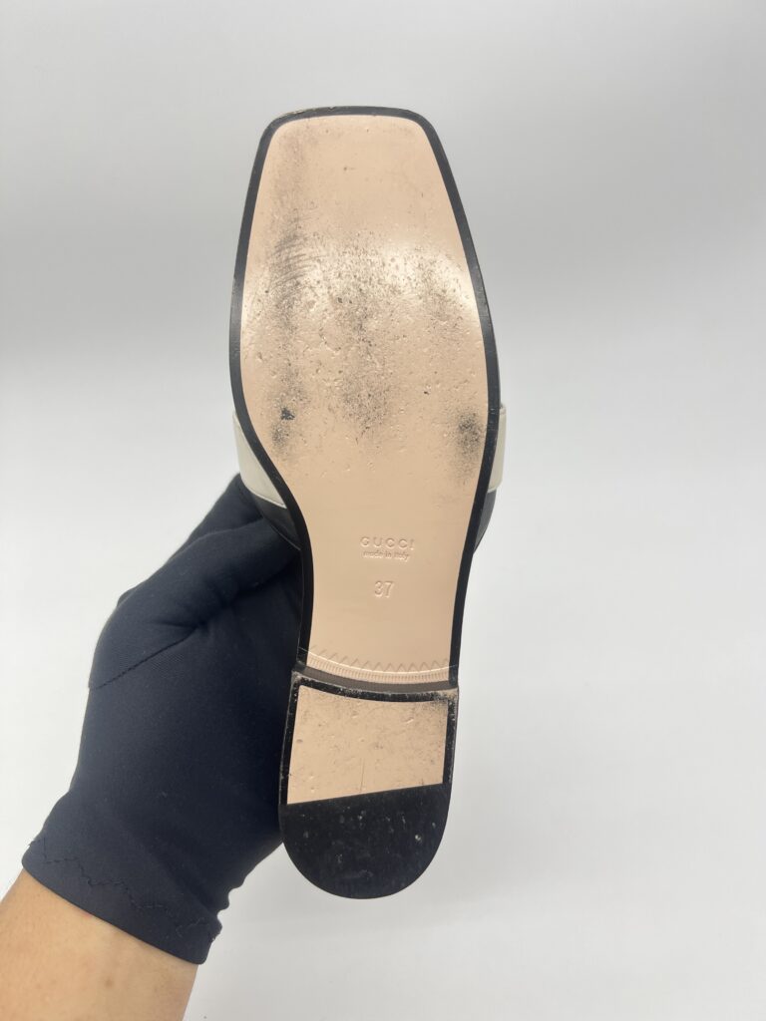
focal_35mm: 26
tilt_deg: -37.1
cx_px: 383
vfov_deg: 67.3
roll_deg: +3.1
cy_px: 510
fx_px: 767
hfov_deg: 53.1
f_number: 1.5
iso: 32
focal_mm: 5.7
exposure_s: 1/104
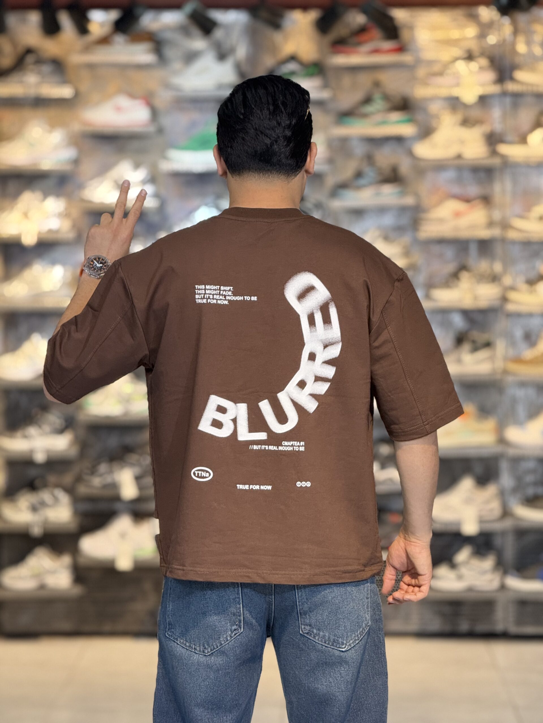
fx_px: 2510
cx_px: 272
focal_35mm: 120
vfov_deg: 16.4
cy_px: 362
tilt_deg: -3.3
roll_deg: -0.2
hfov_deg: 12.3
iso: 320
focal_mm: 15.66
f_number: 2.8
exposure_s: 1/100
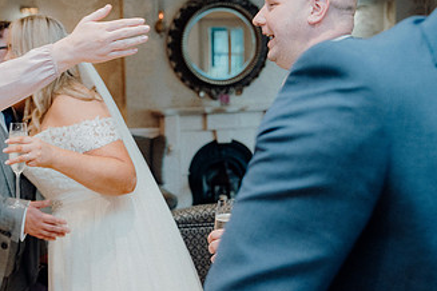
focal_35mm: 62
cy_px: 170
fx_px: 753
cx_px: 76
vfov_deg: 21.9
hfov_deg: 31.4
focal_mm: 35
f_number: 3.5
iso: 2000
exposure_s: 1/160
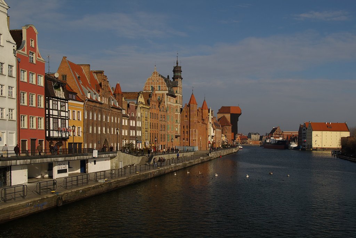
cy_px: 119
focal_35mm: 39
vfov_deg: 34.3
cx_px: 178
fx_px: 386
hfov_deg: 49.5
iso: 200
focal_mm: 26
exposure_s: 1/350
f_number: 8
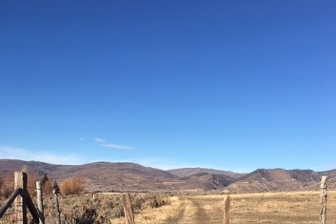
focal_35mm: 41
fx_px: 382
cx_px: 170
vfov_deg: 30.4
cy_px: 222
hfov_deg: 47.4
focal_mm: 4.15
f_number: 2.2
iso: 25
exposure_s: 1/1637
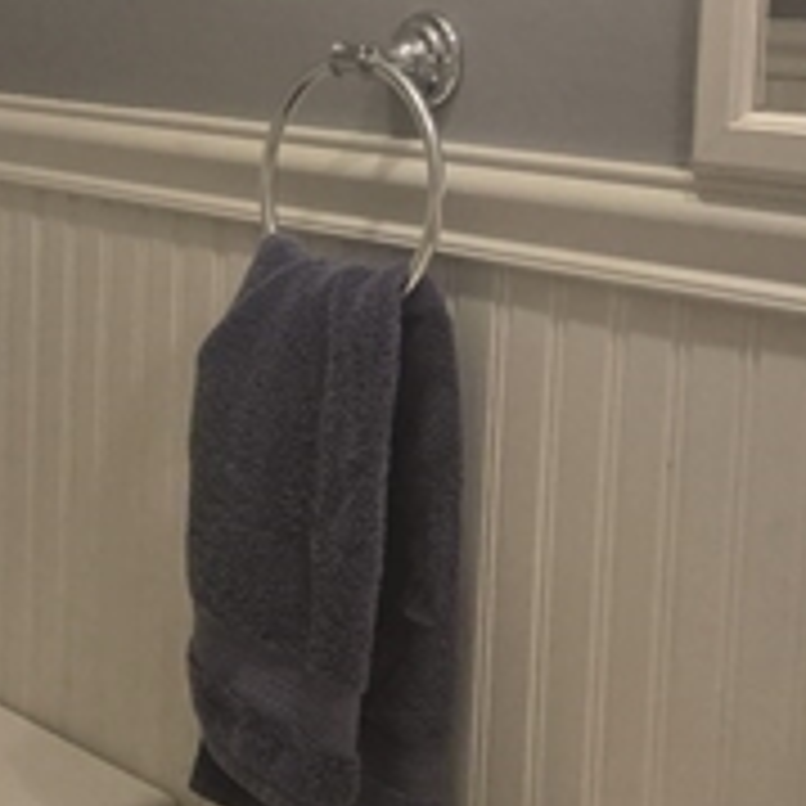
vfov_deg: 19.9
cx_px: 9
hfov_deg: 19.4
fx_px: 2292
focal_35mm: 87
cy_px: 302
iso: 80
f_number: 1.8
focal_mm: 5.4
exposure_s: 1/120
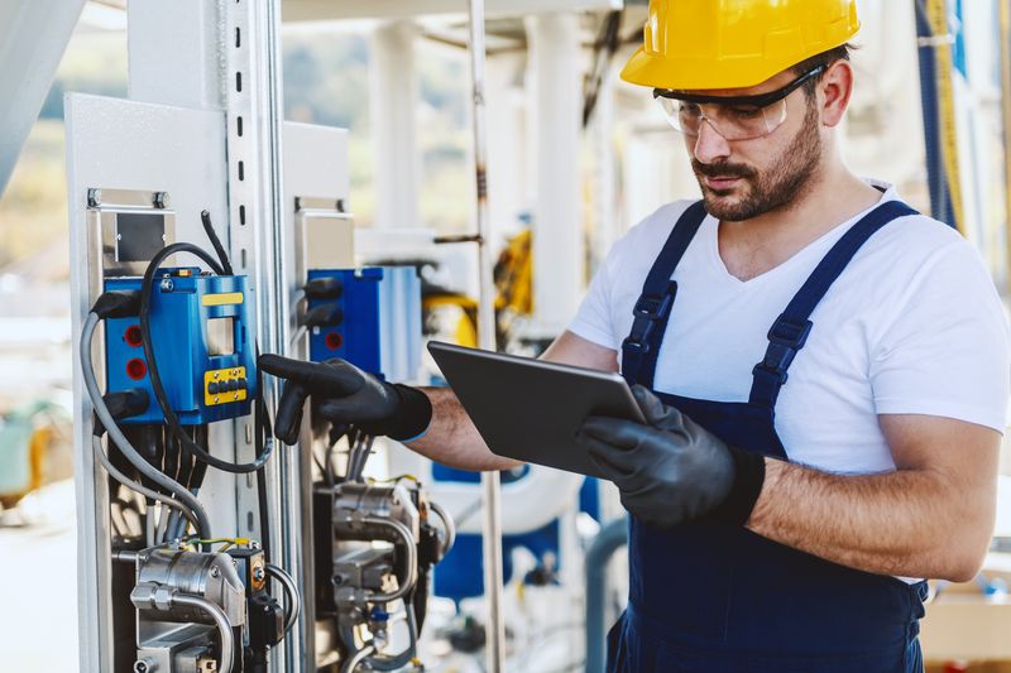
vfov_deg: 20.6
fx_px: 1853
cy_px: 336
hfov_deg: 30.5
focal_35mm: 66
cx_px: 506
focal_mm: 66
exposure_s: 1/640
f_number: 2.8
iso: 200
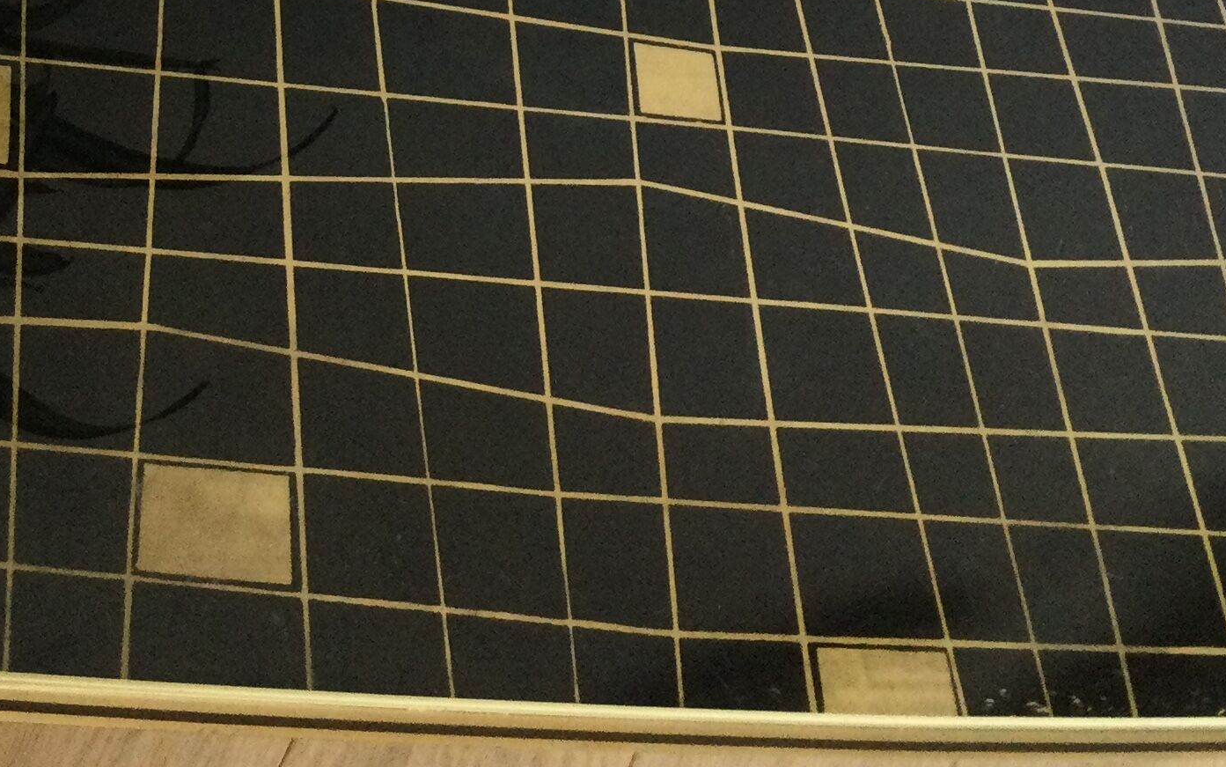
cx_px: 370
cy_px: -297
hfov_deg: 26.6
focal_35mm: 77
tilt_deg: -45.8
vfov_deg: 15.9
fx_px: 2573
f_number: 2.4
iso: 80
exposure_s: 1/33
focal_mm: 3.3
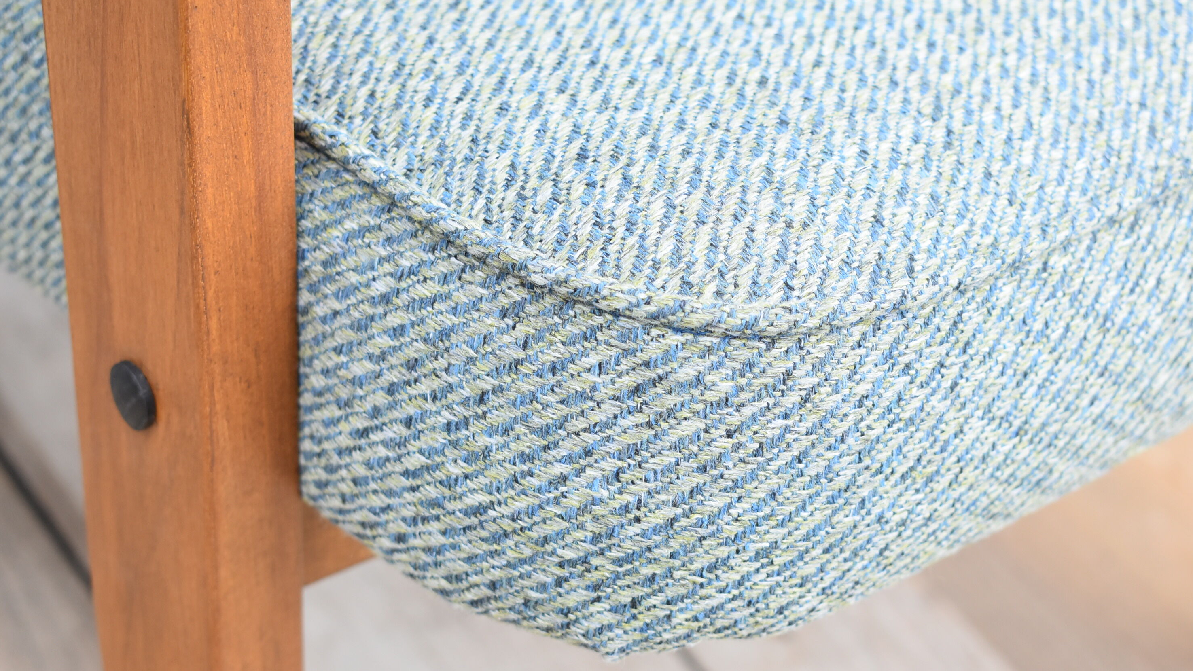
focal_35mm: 67
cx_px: 592
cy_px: 338
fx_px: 2120
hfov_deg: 31.4
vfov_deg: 18.0
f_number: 5.6
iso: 800
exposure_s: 1/125
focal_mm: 42
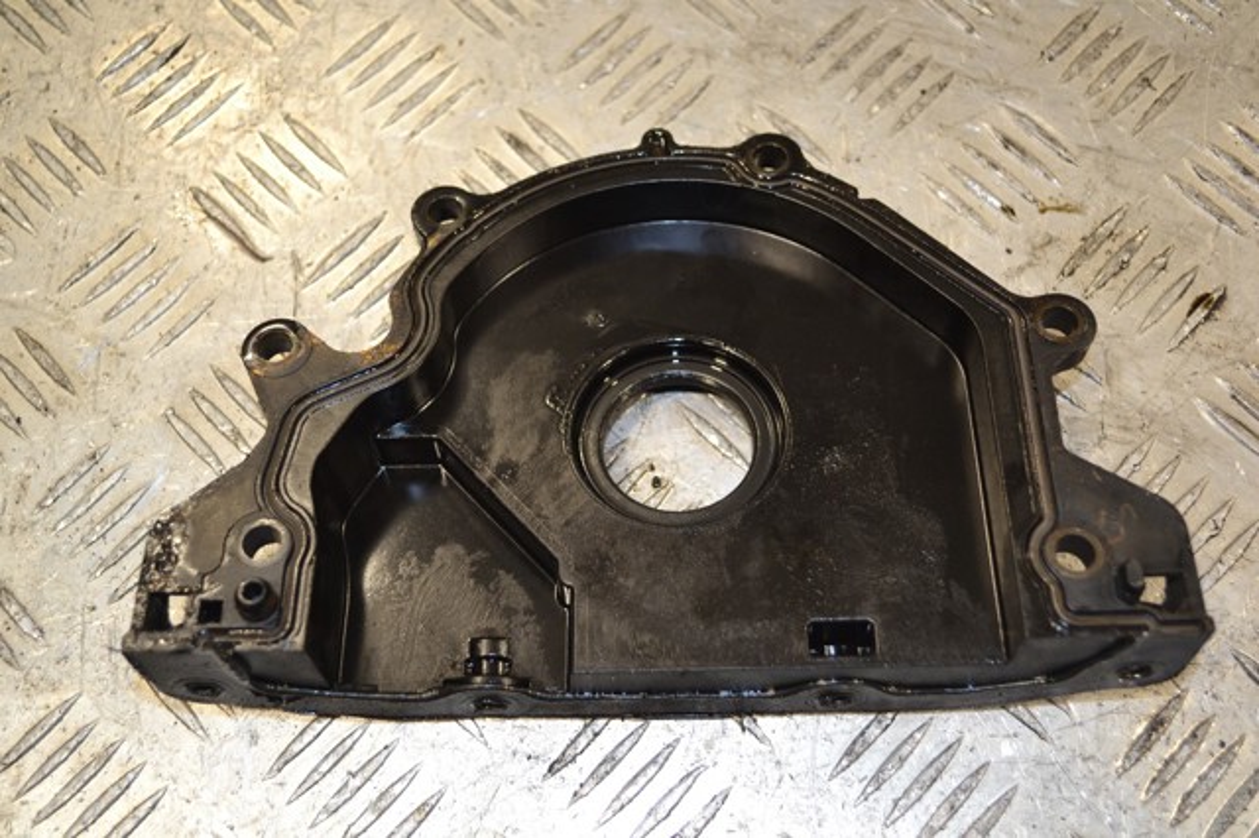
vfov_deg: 31.9
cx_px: 630
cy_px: 419
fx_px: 1468
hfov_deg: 46.4
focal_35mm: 42
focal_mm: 28
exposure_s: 1/125
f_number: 4.5
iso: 320
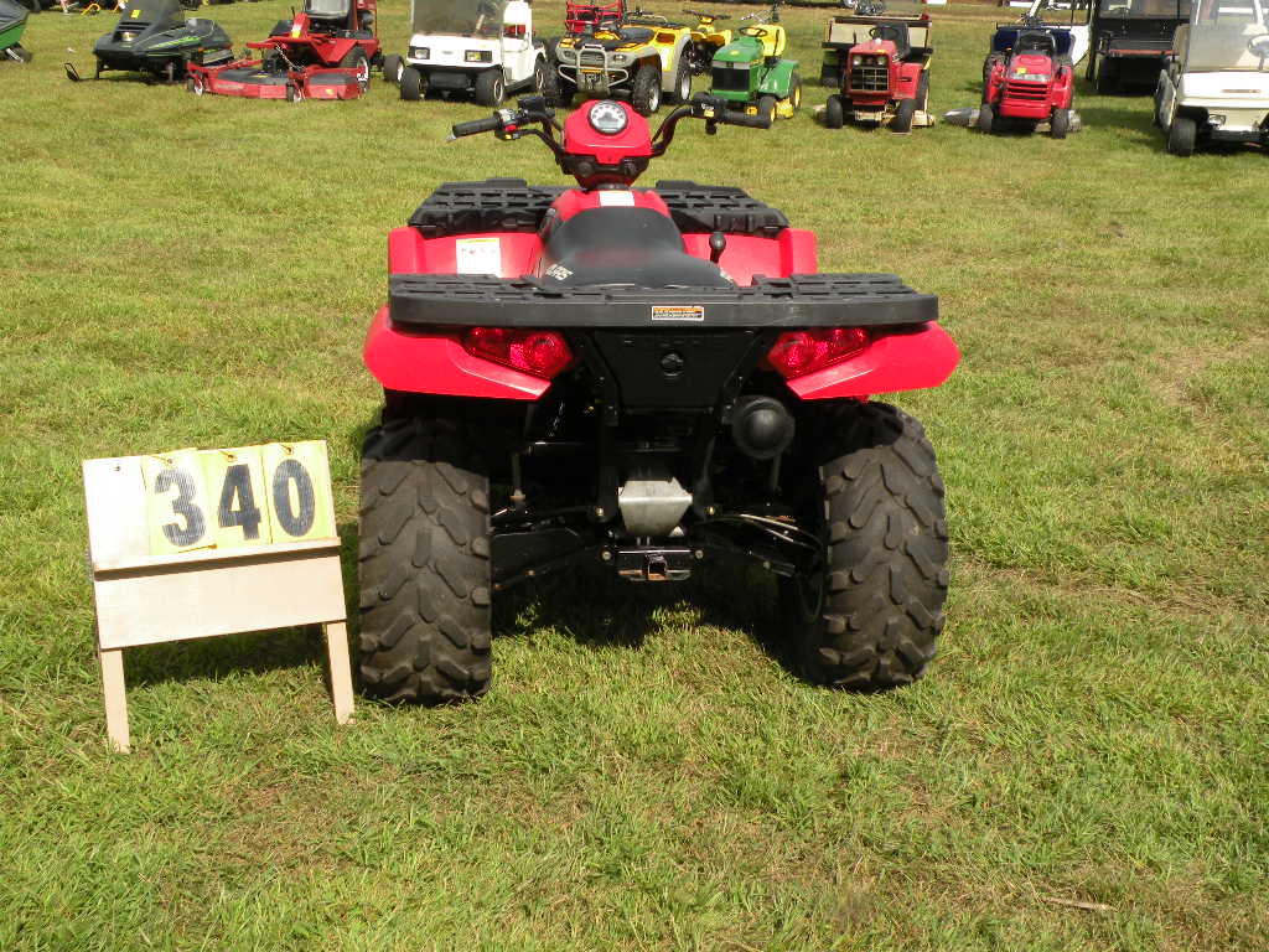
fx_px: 1540
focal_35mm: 42
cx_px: 634
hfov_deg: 44.8
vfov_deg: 34.3
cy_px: 476
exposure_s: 1/226
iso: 64
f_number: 6.3
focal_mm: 7.4
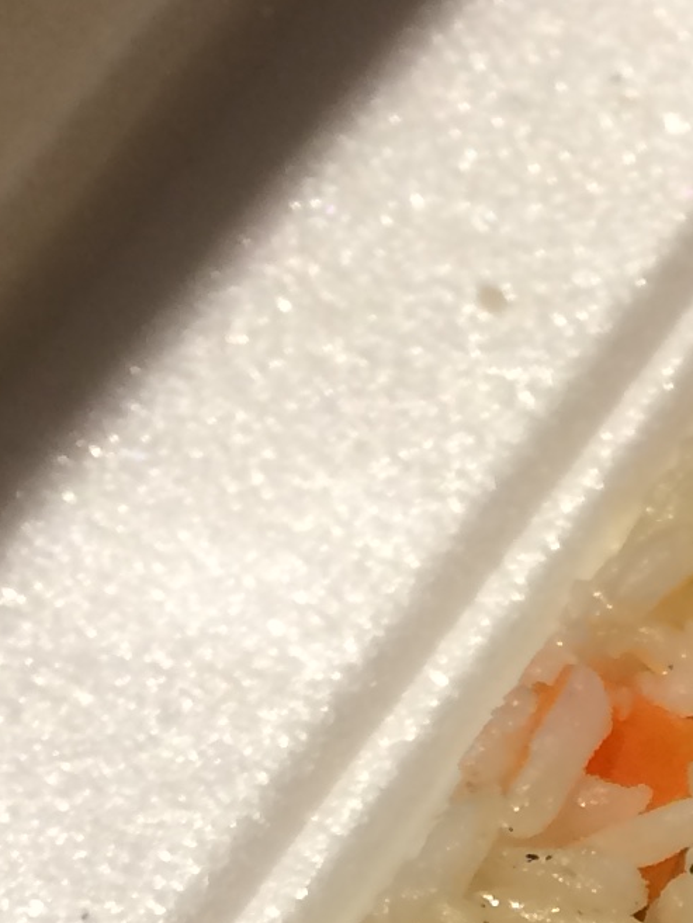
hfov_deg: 9.7
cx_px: 1311
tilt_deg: -64.5
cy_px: 1706
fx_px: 3843
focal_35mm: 144
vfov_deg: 12.4
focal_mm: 4.15
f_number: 2.2
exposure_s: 1/30
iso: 50
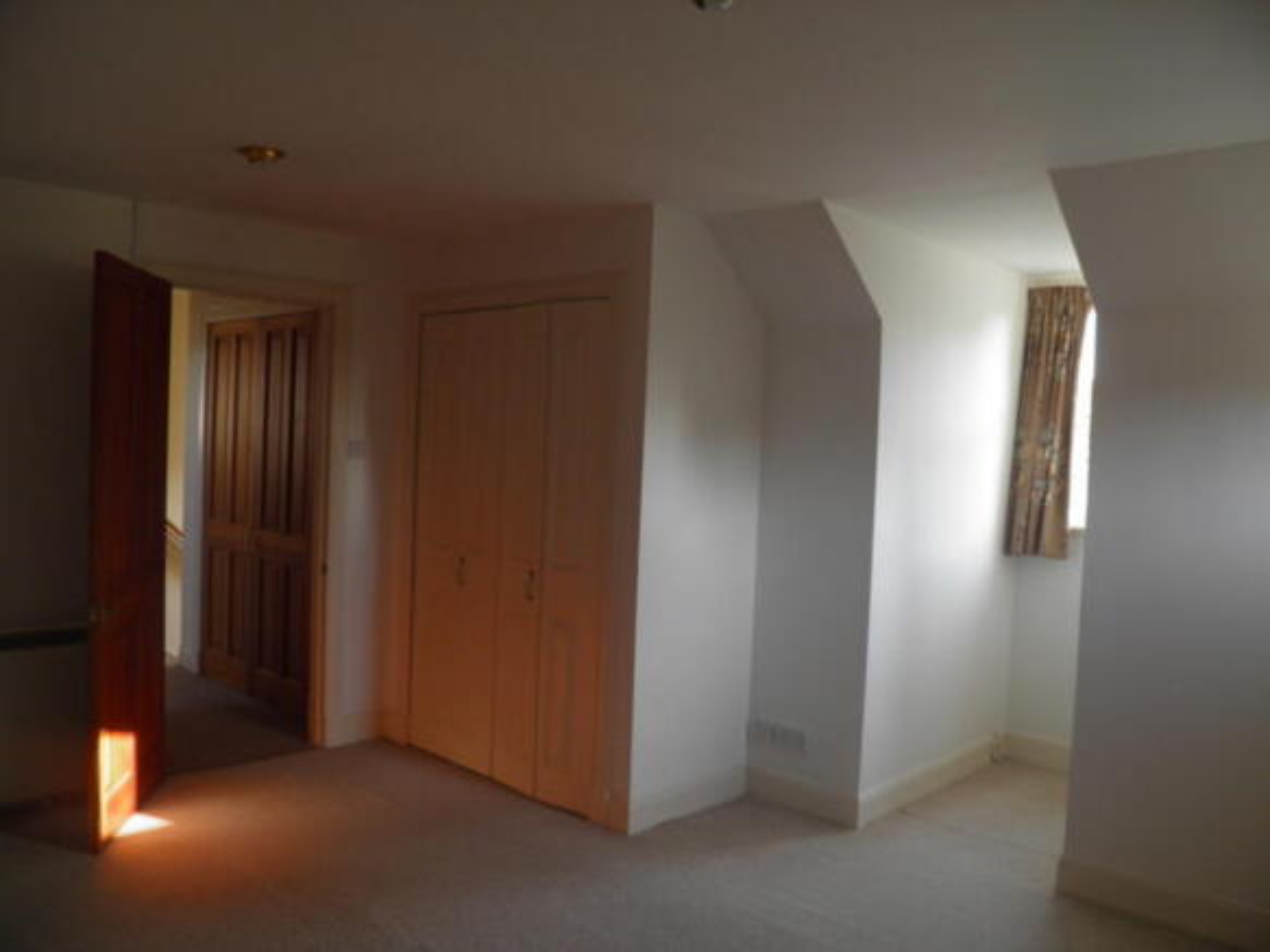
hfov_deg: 63.5
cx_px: 635
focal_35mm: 28
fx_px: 1027
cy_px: 476
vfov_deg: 49.7
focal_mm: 4.9
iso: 64
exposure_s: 1/30
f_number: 2.8
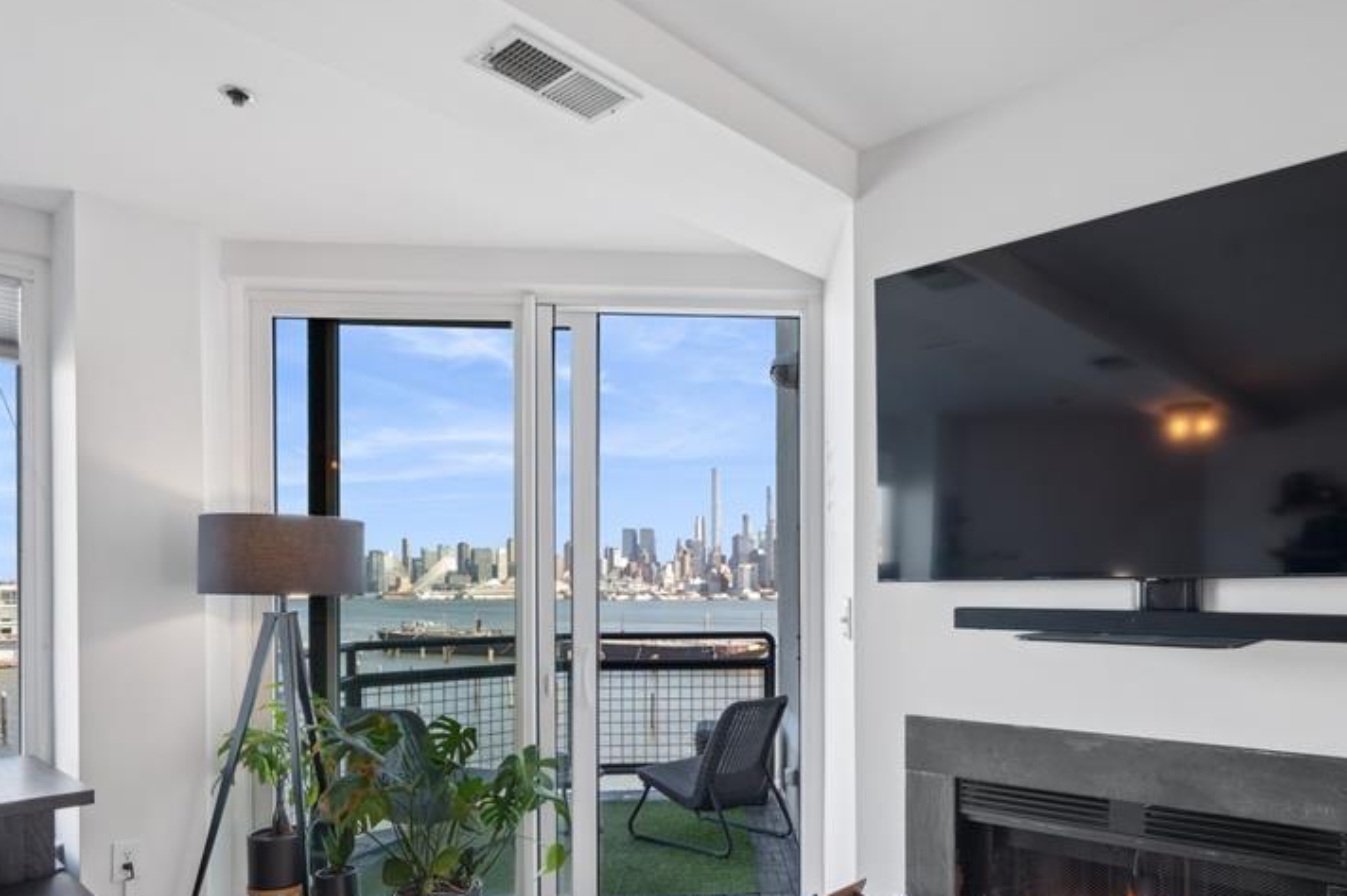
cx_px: 776
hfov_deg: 75.6
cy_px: 601
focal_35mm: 23
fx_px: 860
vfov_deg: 53.9
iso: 200
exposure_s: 1/40
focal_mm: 16
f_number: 8
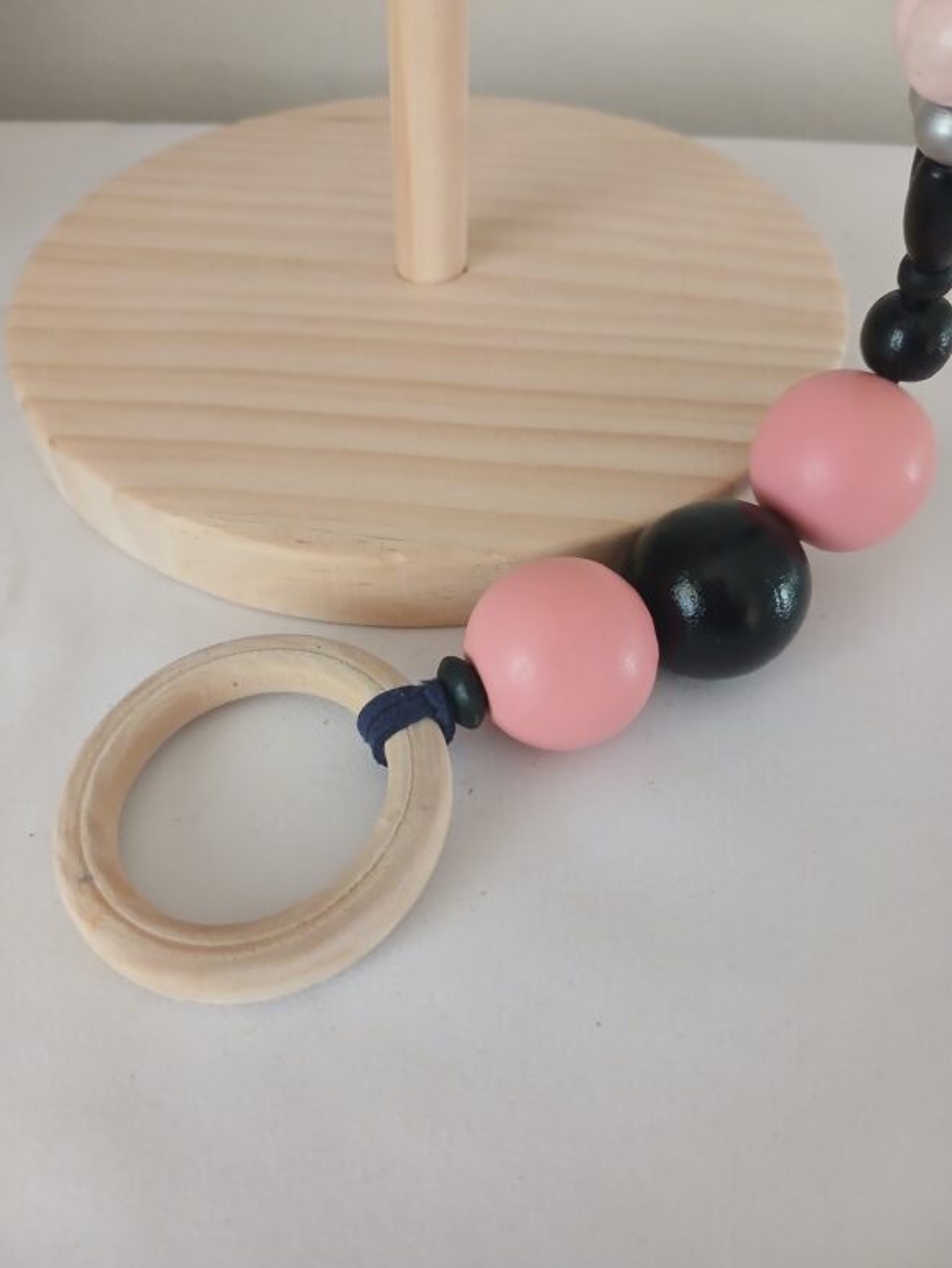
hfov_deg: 49.8
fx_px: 1026
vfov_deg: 63.4
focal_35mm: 28
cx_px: 464
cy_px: 617
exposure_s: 1/33.3
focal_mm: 3.98
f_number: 1.8
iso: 250
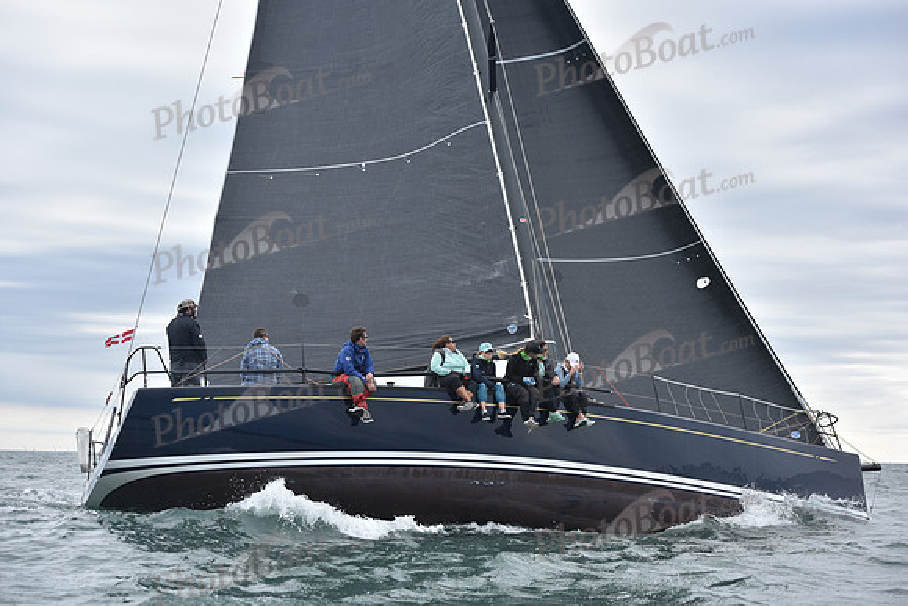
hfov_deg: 28.8
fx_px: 1766
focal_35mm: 70
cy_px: 303
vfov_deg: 19.5
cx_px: 454
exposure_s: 1/1000
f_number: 5.6
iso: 320
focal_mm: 70
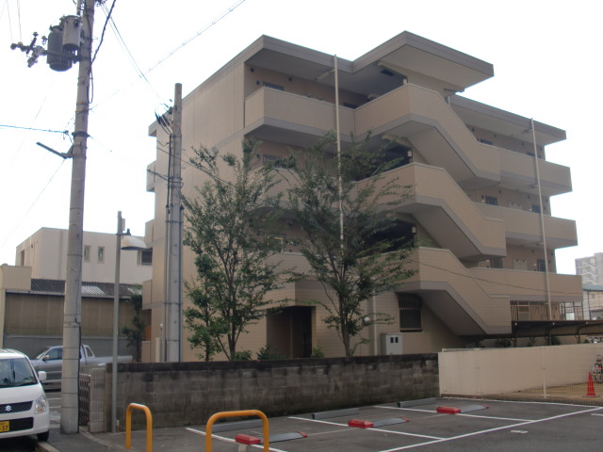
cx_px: 302
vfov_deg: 39.7
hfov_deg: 51.4
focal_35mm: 36
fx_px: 627
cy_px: 226
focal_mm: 6.3
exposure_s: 1/250
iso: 64
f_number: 2.8
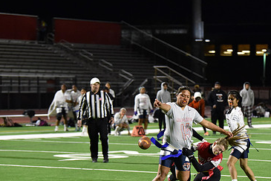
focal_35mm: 175
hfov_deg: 11.7
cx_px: 201
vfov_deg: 7.8
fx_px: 1317
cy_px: 128
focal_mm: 110
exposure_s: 1/640
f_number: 2.8
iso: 5000
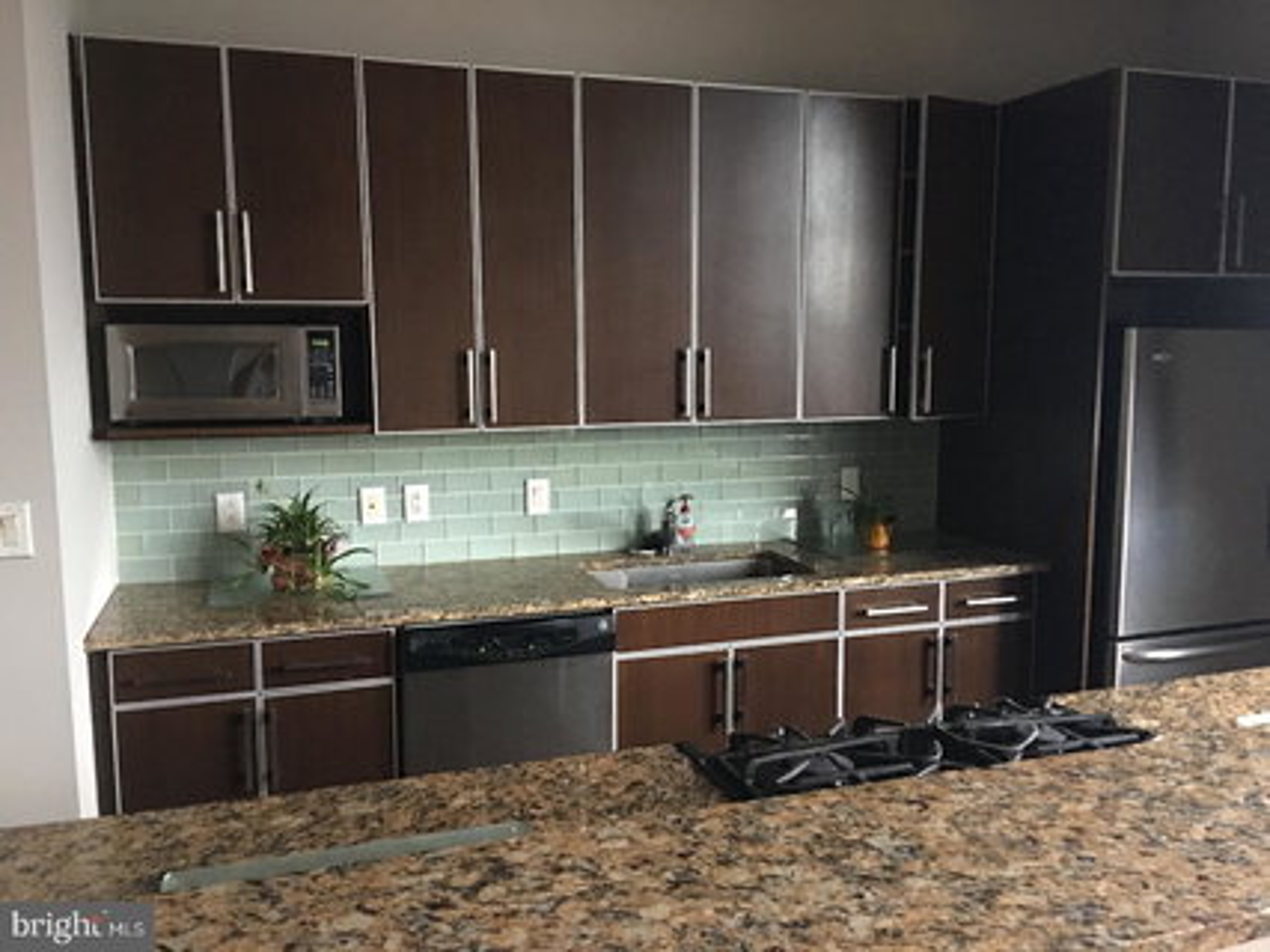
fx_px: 1064
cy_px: 476
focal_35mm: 29
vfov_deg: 48.2
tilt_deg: -6.1
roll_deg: +0.3
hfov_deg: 61.7
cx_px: 635
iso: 100
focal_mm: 4.15
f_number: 2.2
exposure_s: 1/4
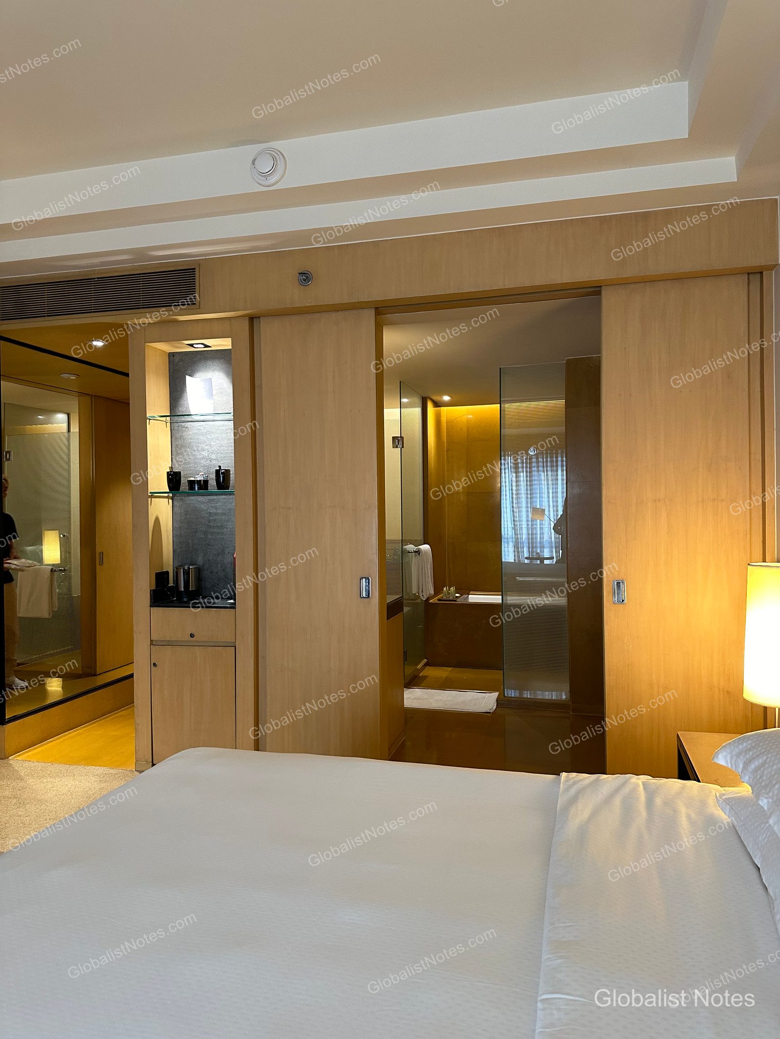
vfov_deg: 71.6
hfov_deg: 56.8
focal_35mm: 24
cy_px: 520
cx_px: 390
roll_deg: +0.2
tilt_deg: +0.1
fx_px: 721
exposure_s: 1/50
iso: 250
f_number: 1.78
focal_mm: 6.86
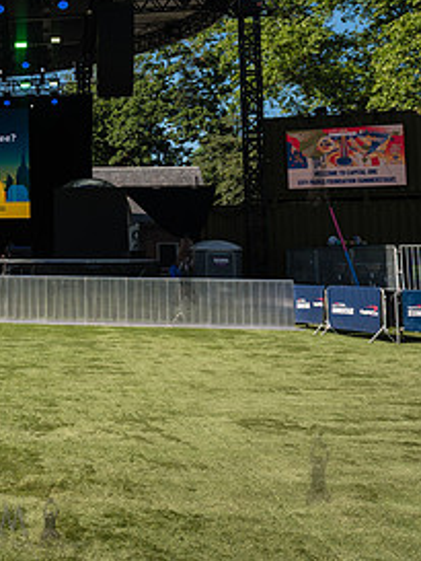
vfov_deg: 38.3
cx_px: -80
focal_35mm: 49
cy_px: 170
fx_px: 794
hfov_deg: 26.5
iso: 160
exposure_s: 1/1250
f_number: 4
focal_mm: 24
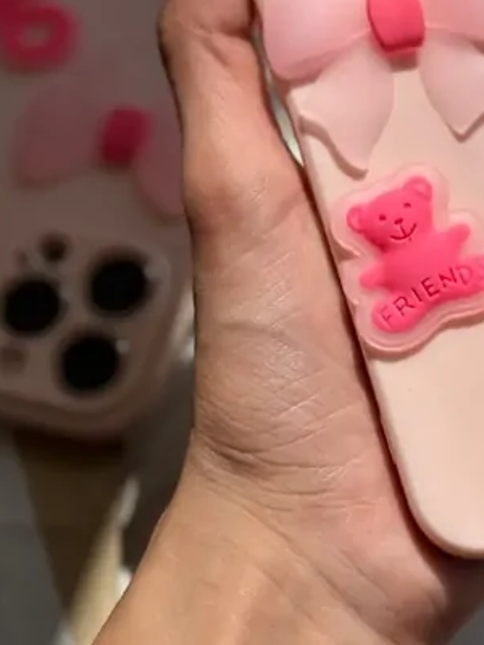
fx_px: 2013
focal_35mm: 108
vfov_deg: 18.0
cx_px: 446
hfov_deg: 13.6
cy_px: 81
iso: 80
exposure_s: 1/10870
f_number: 1.78
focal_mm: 6.86
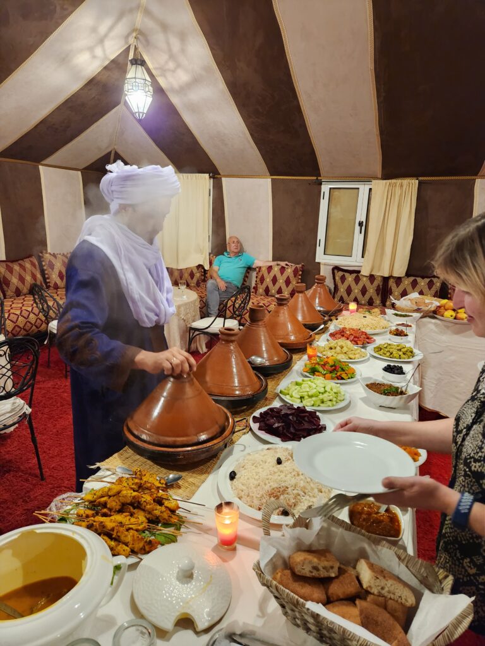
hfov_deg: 58.9
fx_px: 430
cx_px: 242
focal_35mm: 23
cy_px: 323
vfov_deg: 73.9
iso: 1250
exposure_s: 1/25
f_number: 1.8
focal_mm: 5.4
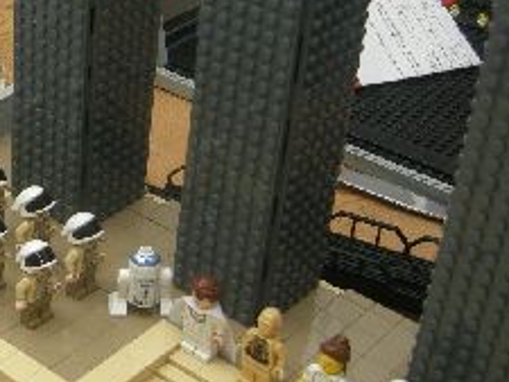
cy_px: 110
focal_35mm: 80
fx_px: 1177
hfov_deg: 23.3
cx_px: -14
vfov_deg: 18.4
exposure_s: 1/60
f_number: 2.7
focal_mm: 7.5
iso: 64
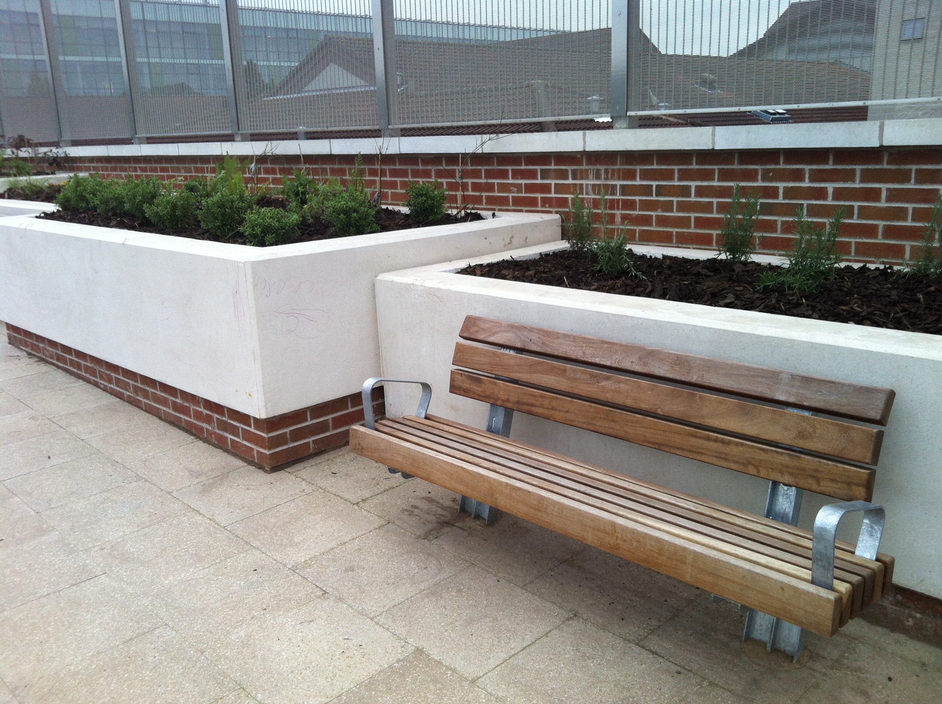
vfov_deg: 40.6
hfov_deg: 52.7
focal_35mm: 35
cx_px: 471
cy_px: 352
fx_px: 951
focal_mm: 3.85
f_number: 2.8
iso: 80
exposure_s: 1/121
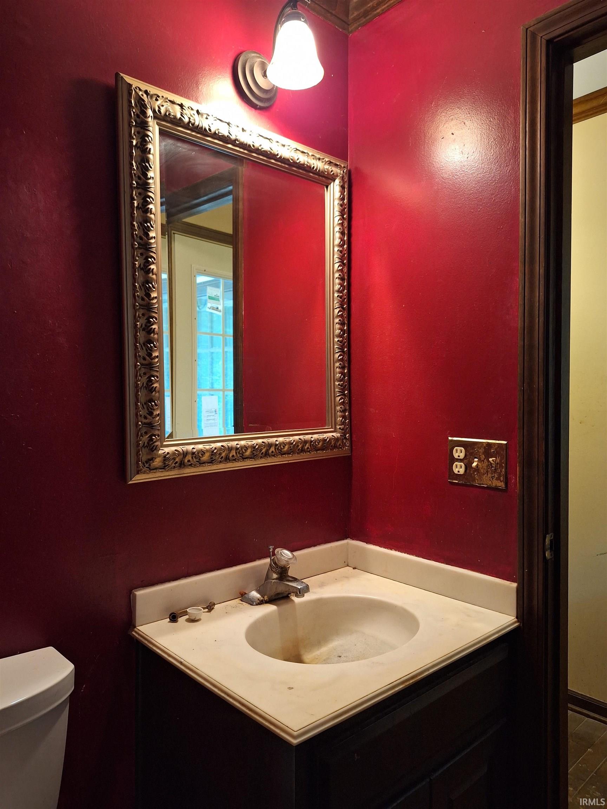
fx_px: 538
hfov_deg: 58.9
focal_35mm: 23
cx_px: 304
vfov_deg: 73.9
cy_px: 404
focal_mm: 5.54
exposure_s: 1/30
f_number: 1.8
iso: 320
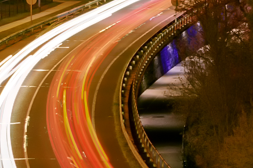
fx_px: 2167
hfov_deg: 6.0
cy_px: -167
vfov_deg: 4.4
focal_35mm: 309
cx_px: 852
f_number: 8
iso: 100
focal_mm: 28
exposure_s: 13
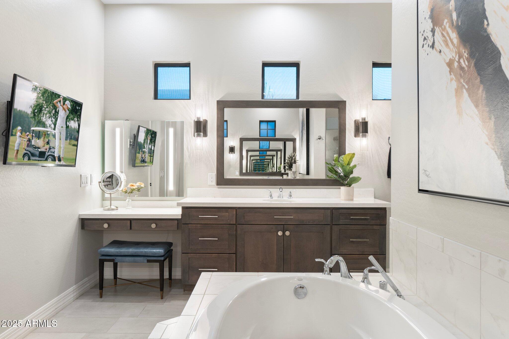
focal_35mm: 27
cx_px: 254
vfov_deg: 47.9
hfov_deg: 67.4
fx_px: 382
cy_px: 170
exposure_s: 1/4
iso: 1000
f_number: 8
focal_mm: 27
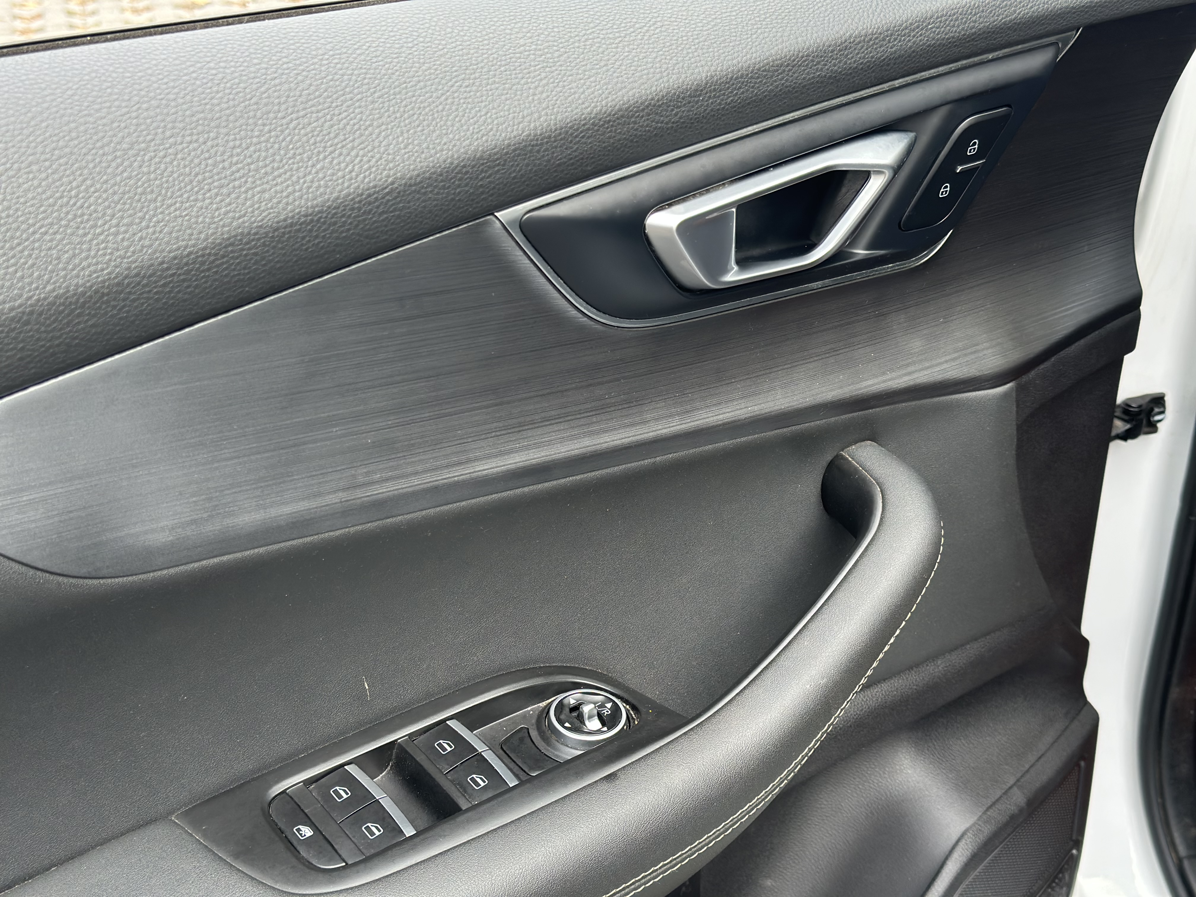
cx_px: 598
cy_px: 448
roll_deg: -0.8
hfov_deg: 39.7
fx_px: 1658
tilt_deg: -30.8
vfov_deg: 30.3
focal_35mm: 48
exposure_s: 1/228
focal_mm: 6.86
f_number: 1.78
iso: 80
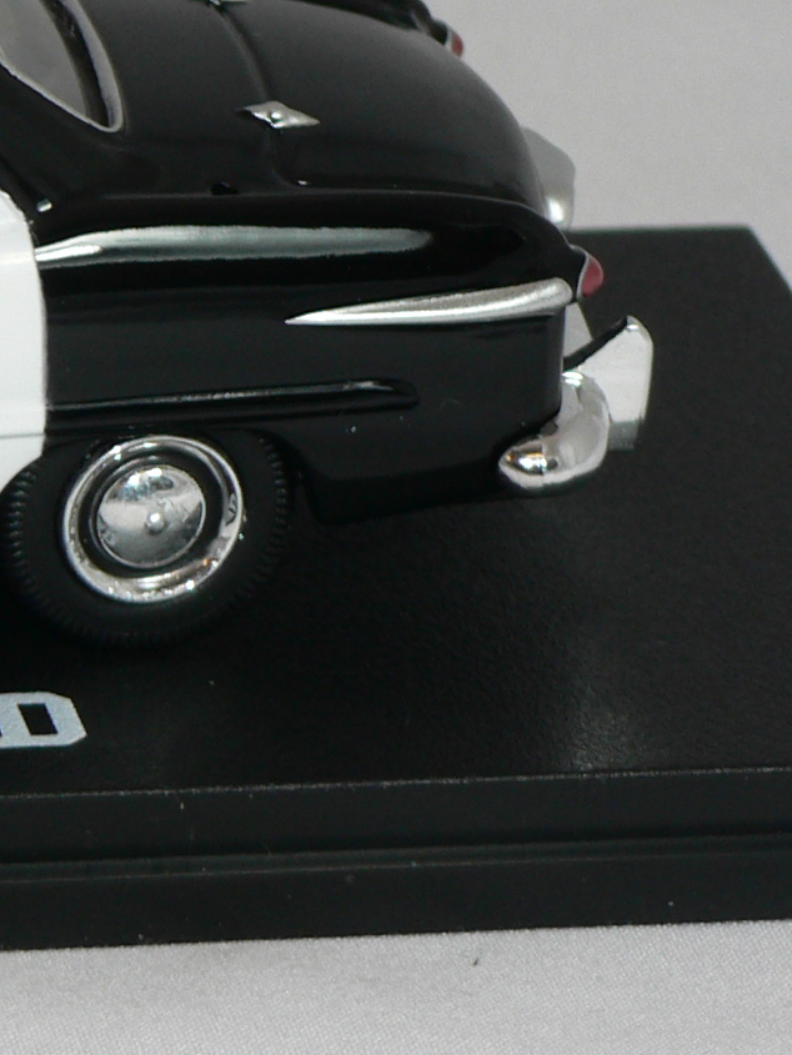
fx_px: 9150
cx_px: -465
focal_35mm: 300
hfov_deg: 4.9
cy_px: 253
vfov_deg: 6.6
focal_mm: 16.5
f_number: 3.2
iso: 80
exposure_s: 1/60
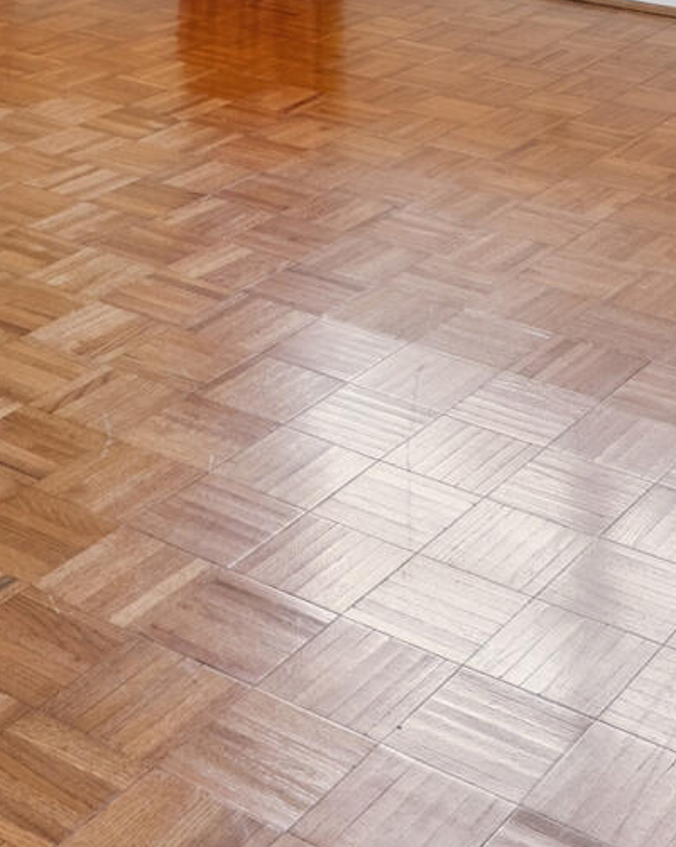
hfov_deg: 20.4
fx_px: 1878
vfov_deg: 21.5
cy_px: -402
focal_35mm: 75
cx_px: 346
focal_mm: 16
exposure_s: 1/6
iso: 800
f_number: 8
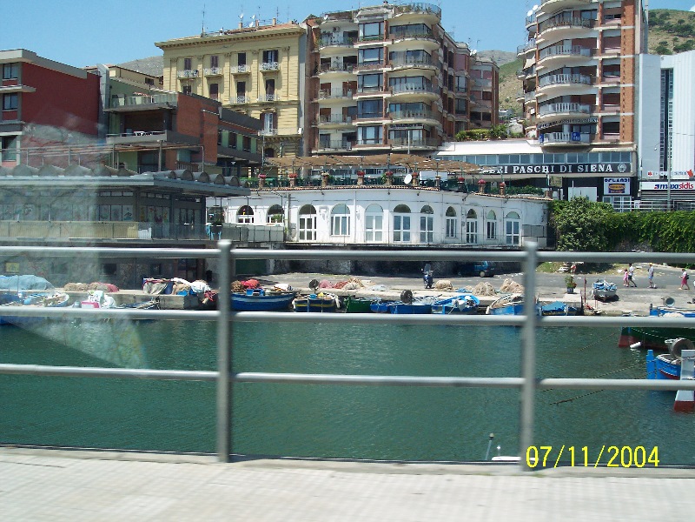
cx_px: 348
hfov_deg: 49.0
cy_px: 261
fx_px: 763
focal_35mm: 38
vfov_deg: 37.7
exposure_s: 1/500
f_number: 4.8
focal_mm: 8
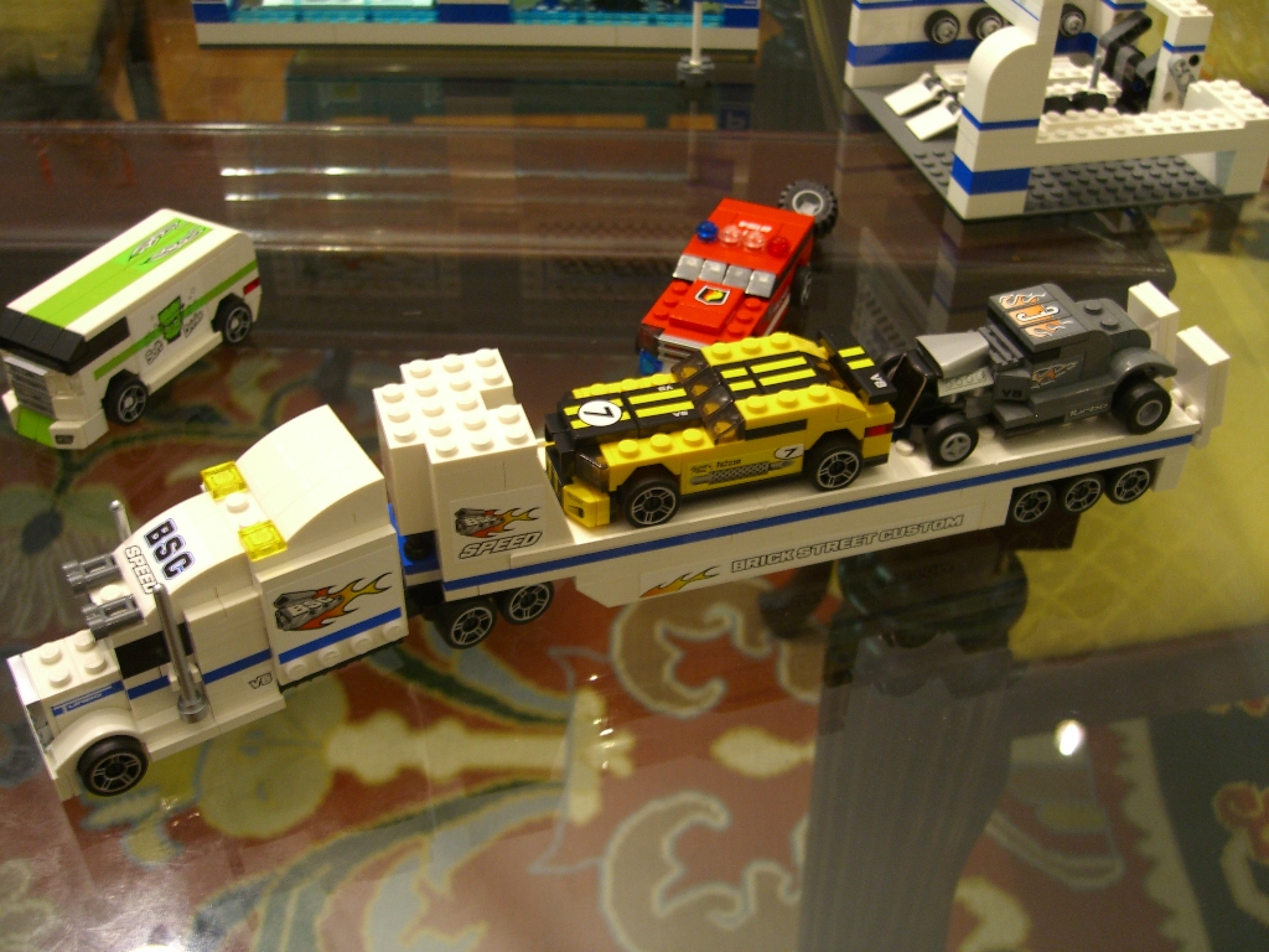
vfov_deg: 37.7
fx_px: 1393
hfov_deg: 49.0
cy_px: 476
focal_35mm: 38
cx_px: 634
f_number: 2.8
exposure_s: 1/8
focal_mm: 7.9
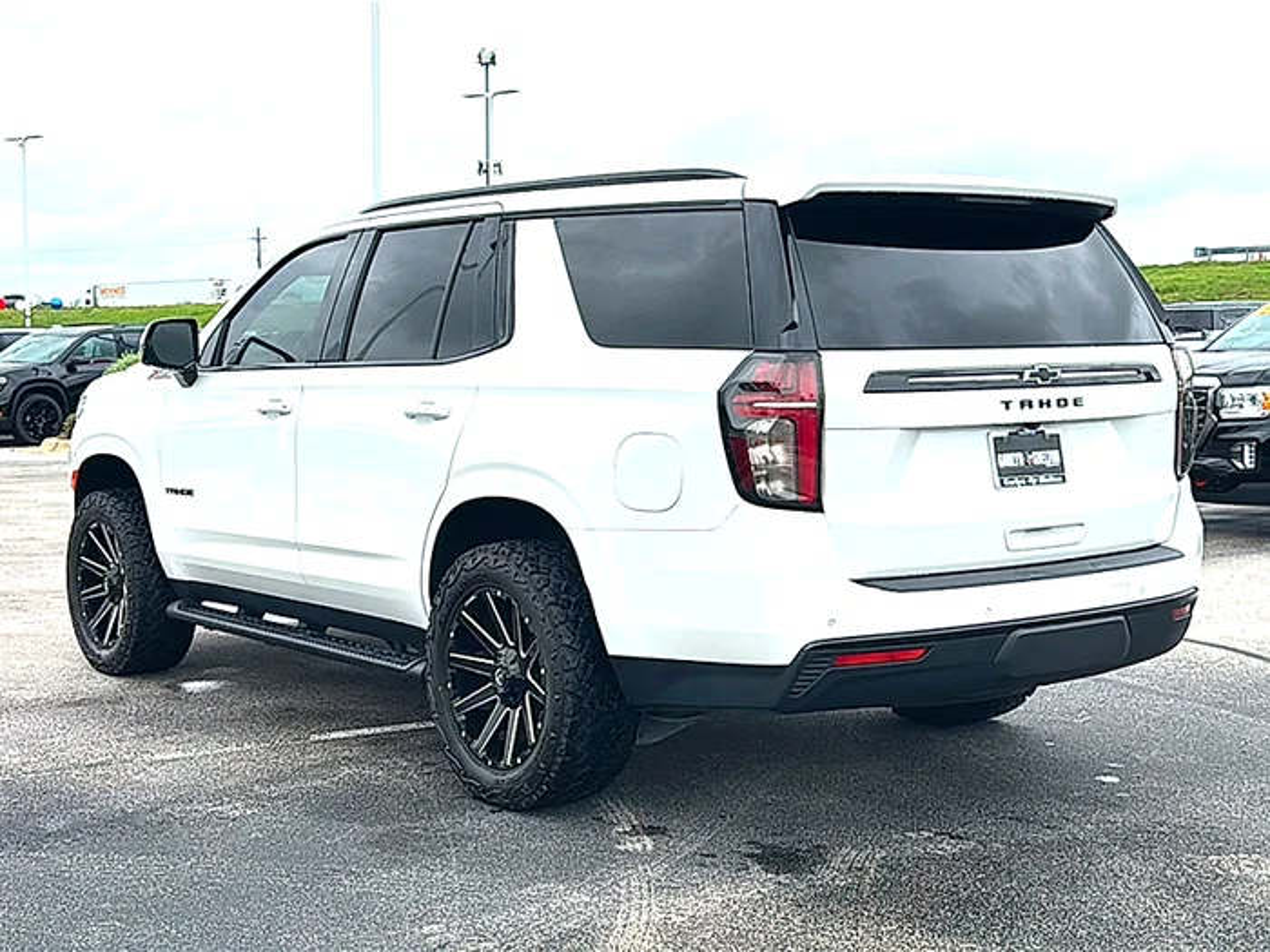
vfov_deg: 36.0
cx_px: 635
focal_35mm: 40
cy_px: 476
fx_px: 1468
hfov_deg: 46.8
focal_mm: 6.86
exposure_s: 1/3891
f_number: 1.78
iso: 80
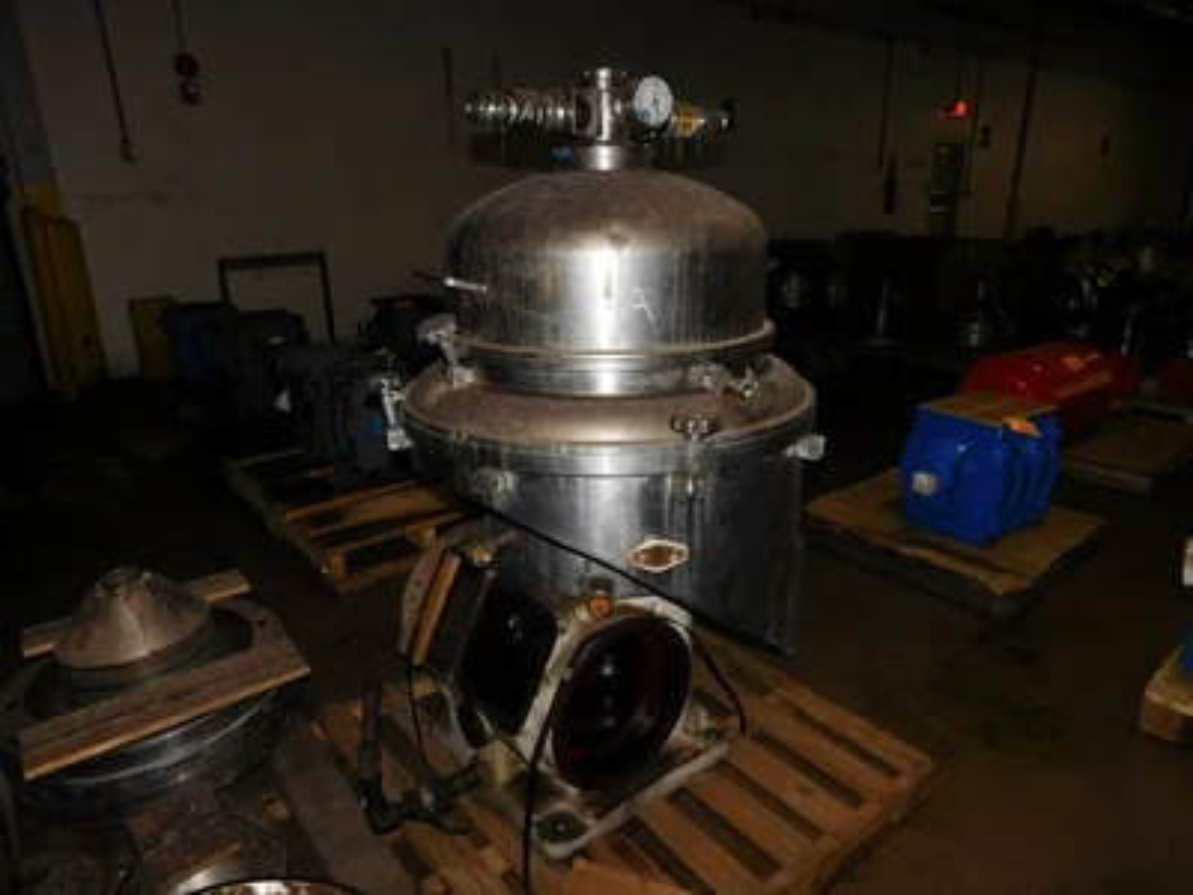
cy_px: 448
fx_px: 793
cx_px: 596
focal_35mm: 23
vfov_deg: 58.9
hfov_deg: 73.9
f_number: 3
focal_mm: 4
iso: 200
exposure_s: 1/30
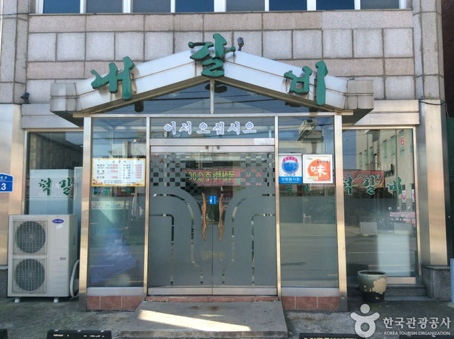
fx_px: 445
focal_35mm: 34
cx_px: 227
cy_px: 173
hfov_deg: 54.0
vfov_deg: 41.7
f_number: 2.4
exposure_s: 1/379
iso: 32
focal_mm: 3.3
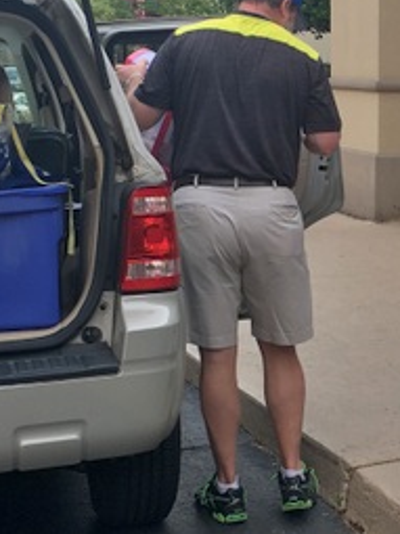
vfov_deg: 21.5
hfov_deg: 15.9
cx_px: 410
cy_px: 239
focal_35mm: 91
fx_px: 1403
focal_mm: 4.15
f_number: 2.2
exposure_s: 1/574
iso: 25
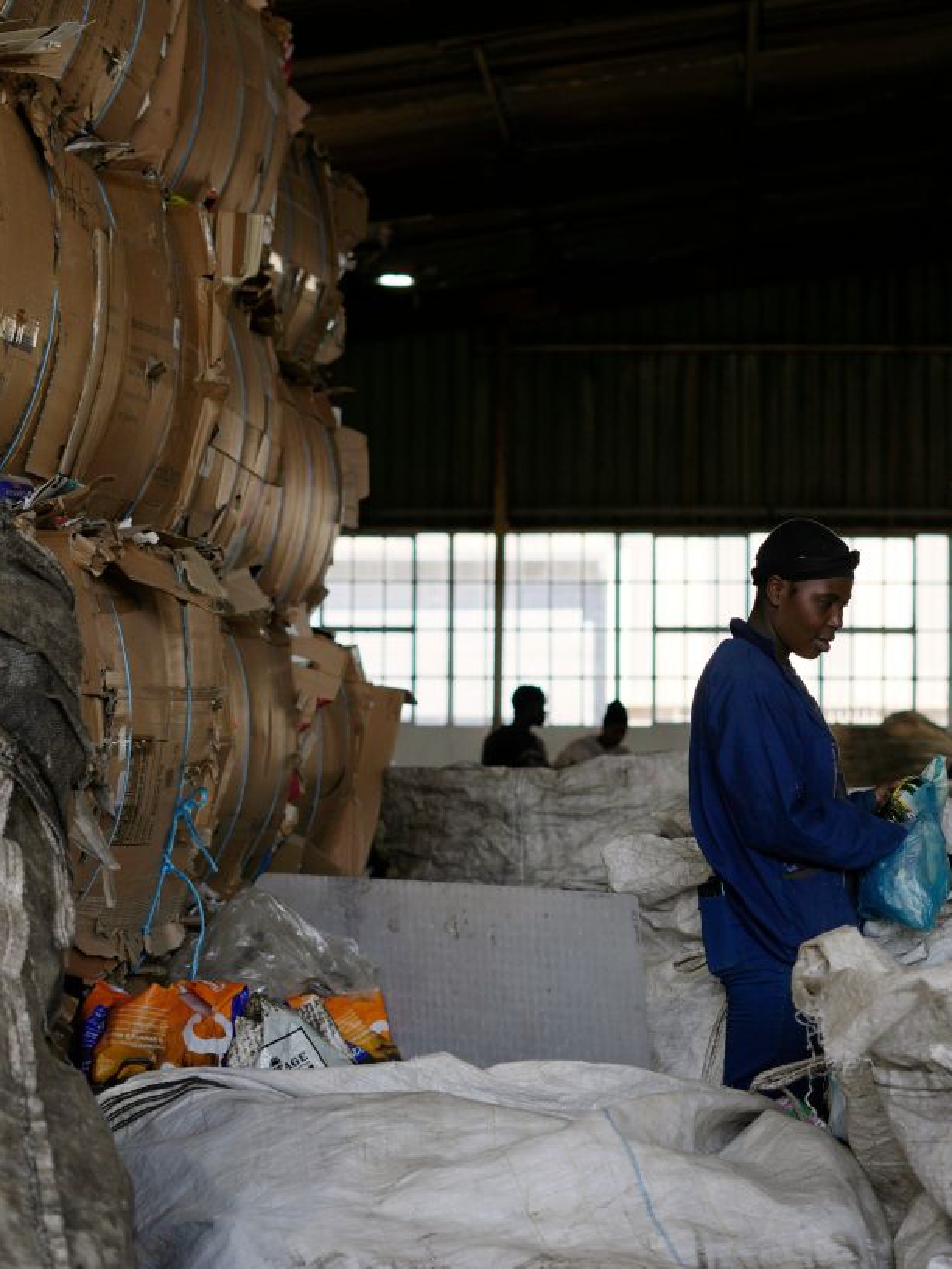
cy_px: 631
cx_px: 689
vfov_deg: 26.7
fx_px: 2677
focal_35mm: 73
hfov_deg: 20.0
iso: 125
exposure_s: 1/800
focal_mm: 50
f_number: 2.8
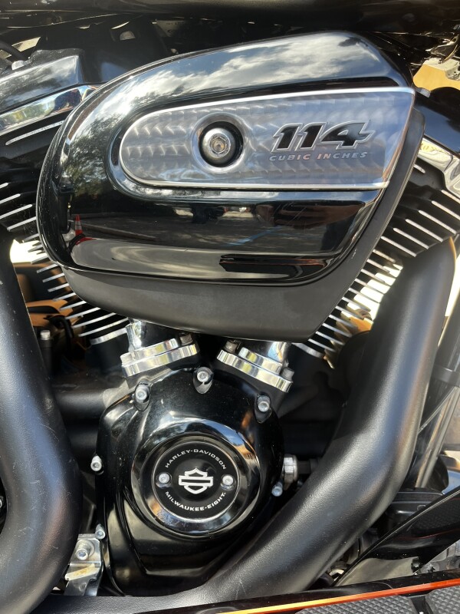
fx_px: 461
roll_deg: +0.9
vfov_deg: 67.3
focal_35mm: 26
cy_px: 307
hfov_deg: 53.1
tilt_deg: -22.0
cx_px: 230
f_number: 1.6
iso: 40
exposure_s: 1/129
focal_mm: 5.1
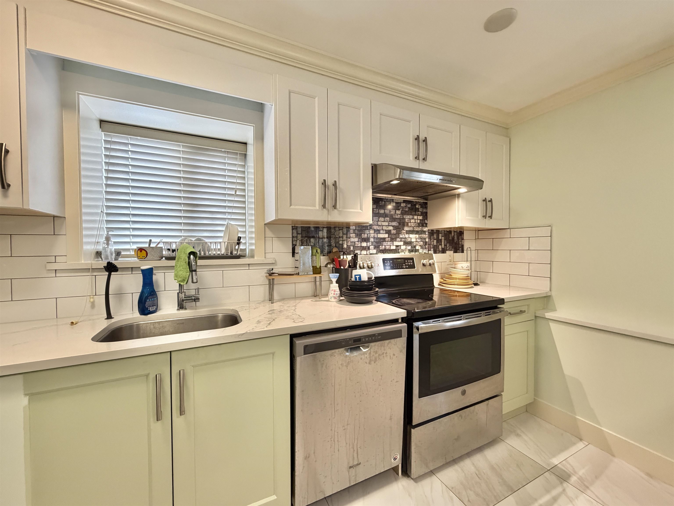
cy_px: 253
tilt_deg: -2.0
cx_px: 337
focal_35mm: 14
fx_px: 273
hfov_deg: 102.1
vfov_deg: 85.7
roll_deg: +0.6
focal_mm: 2.22
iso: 400
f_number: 2.2
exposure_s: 1/60
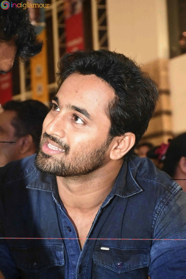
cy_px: 140
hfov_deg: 15.2
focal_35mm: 90
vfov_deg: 22.6
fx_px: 697
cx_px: 93
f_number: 7.1
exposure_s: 1/100
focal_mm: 60
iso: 10000
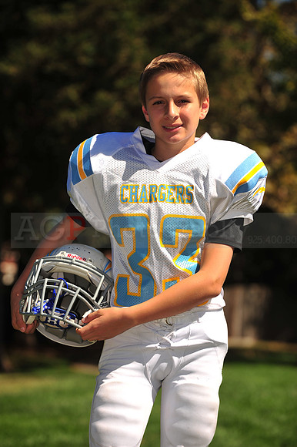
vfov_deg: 14.7
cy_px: 224
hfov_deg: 9.8
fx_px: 1734
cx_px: 148
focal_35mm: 140
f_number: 5
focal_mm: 140
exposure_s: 1/1000
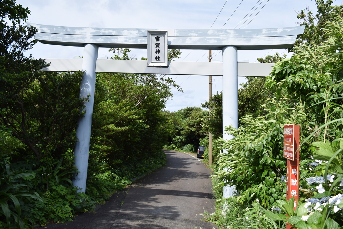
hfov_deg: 57.2
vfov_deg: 40.0
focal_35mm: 33
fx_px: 315
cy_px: 114
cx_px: 172
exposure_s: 1/500
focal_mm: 22
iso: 100
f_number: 5.6
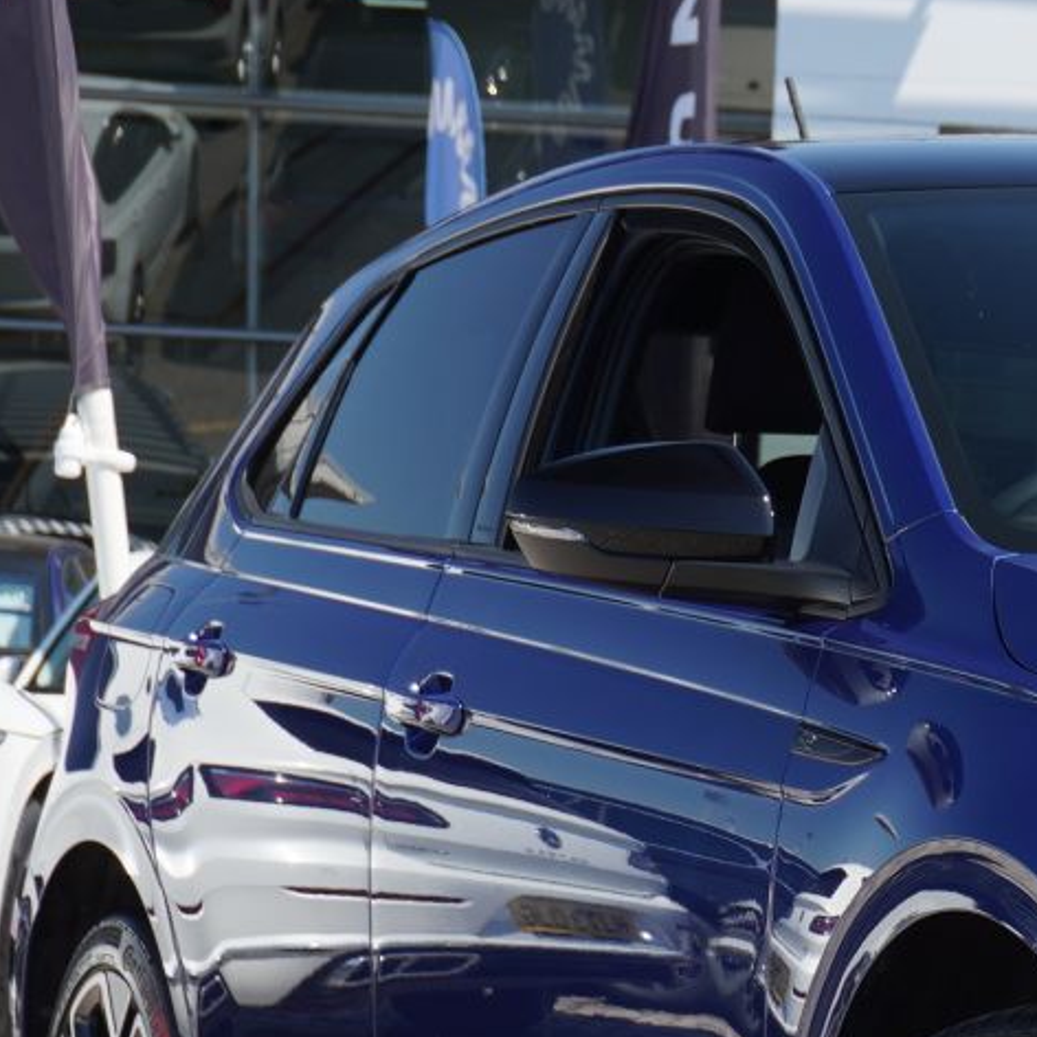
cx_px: 1610
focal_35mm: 194
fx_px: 6590
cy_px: 894
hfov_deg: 8.8
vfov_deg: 9.0
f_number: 5.6
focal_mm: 45
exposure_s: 1/160
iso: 100
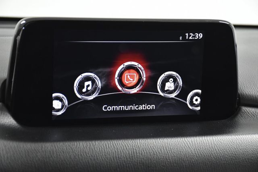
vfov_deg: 13.0
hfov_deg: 19.5
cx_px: 129
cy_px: 86
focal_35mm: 105
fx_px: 753
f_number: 5
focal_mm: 70
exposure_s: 1/160
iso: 2500
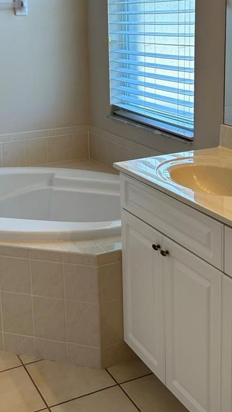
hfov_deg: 23.1
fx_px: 569
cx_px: 103
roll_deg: +1.3
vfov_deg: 39.2
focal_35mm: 52
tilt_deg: -11.4
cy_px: 127
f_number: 1.5
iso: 50
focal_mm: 5.7
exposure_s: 1/161
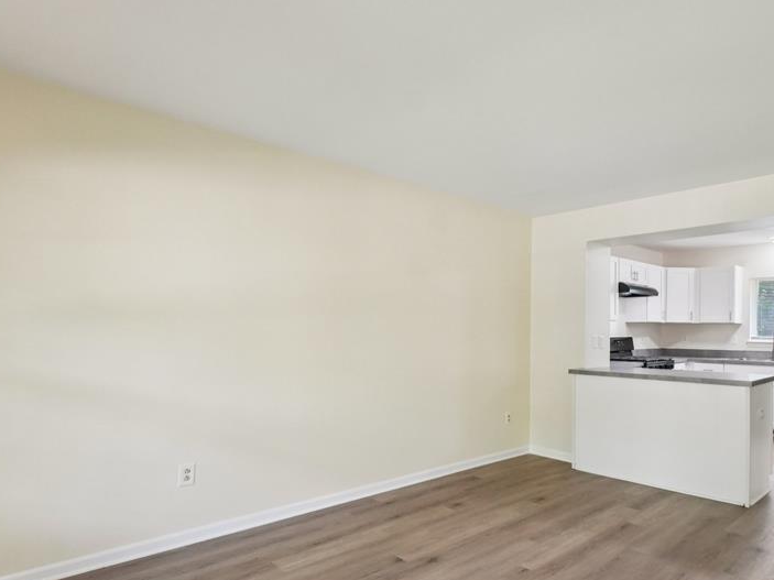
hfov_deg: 77.0
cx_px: 501
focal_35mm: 21
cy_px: 338
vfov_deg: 63.0
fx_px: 469
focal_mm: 10
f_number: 8
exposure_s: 1/30
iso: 1000
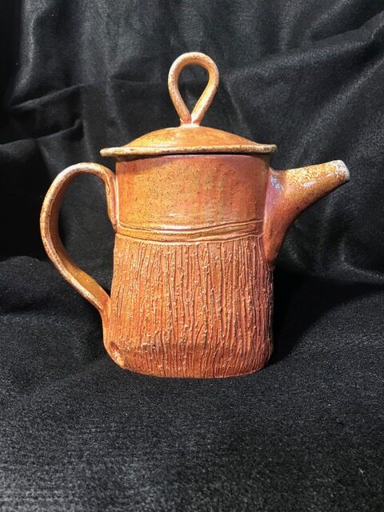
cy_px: 256
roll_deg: +2.3
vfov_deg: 63.4
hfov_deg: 49.7
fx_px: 414
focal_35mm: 28
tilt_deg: -16.5
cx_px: 192
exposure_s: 1/20
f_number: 1.8
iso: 32
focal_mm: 3.99
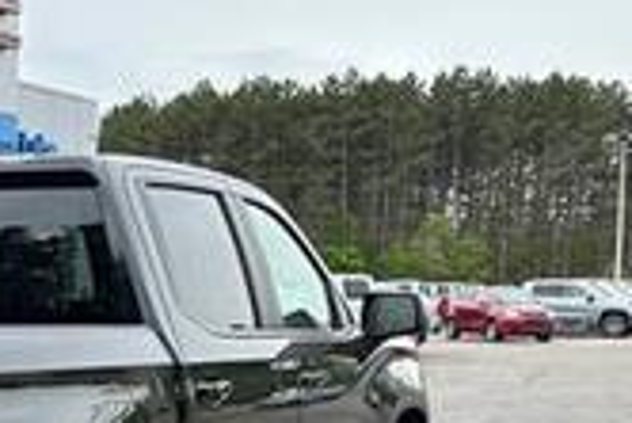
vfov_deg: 16.0
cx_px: -175
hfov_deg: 22.3
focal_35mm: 82
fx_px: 1441
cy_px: 518
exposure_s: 1/411
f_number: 1.5
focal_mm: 5.7
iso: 50
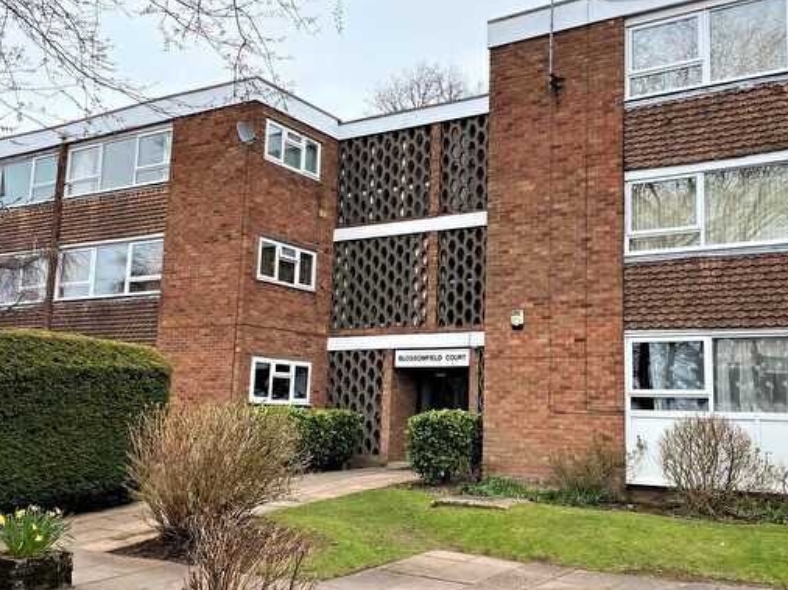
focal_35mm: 36
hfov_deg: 51.1
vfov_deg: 39.6
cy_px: 301
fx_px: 819
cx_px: 459
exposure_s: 1/724
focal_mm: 4.25
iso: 32
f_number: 1.8
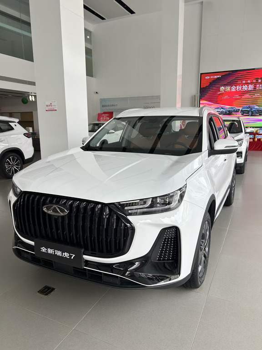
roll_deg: +1.2
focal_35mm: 26
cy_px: 175
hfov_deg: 53.1
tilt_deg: -13.7
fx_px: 262
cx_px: 131
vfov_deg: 67.3
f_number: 1.5
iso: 32
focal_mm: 5.7
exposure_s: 1/145
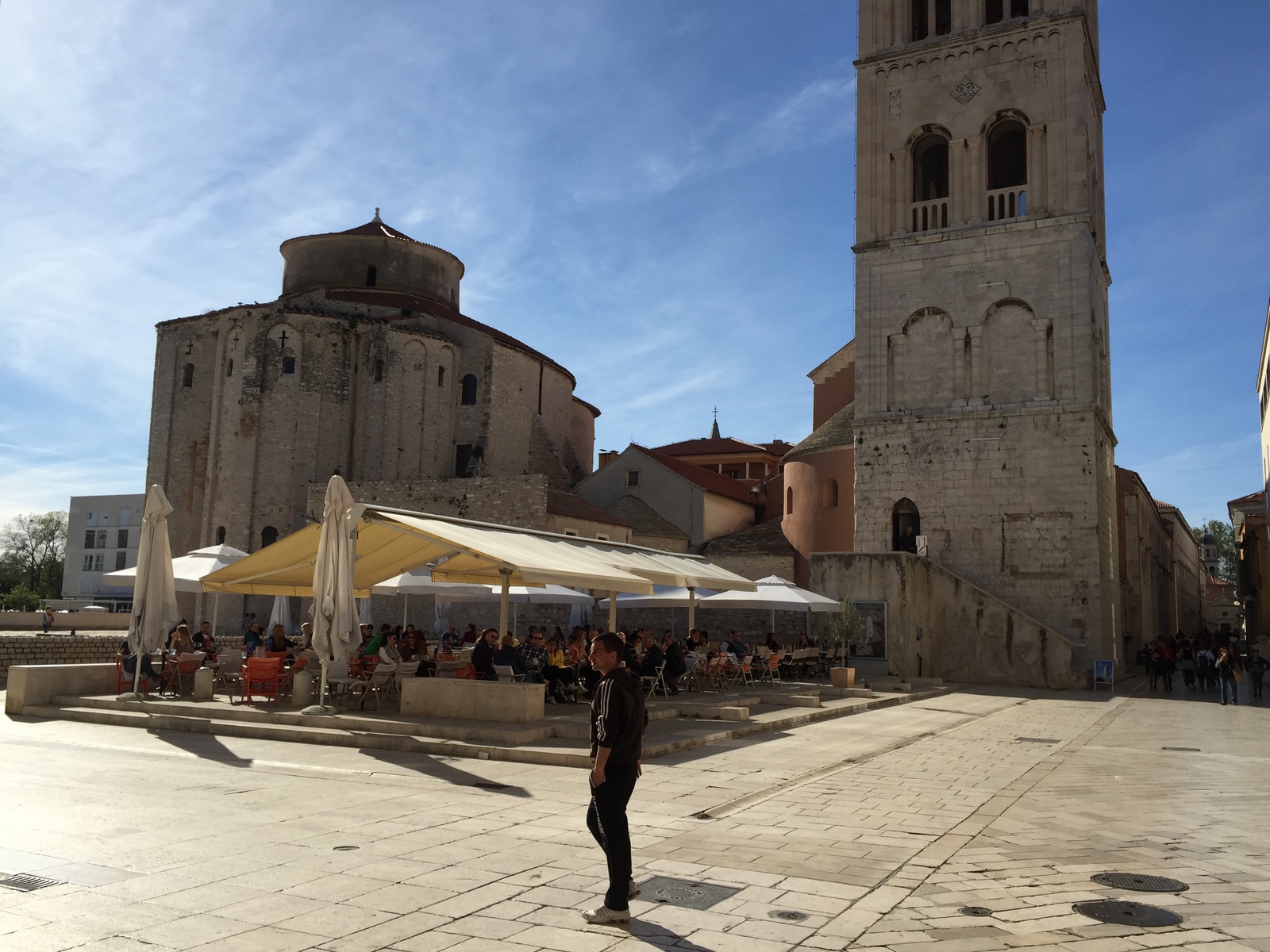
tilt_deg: +7.4
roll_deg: -1.2
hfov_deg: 61.7
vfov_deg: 48.2
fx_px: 1064
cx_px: 635
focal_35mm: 29
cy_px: 476
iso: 32
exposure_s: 1/3049
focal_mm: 4.15
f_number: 2.2
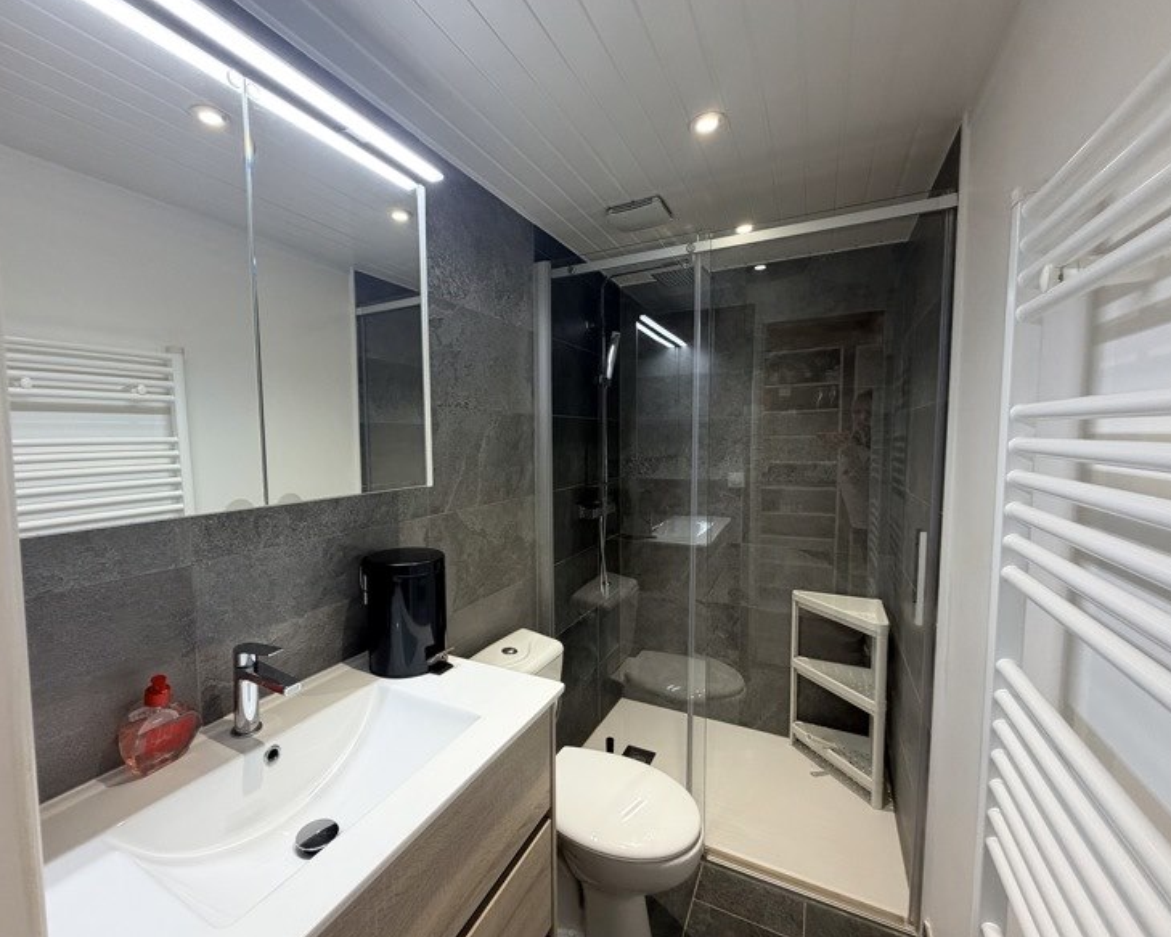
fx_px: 520
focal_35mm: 15
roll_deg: -0.1
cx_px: 540
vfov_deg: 84.0
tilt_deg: -4.0
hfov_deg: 96.6
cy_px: 474
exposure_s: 1/100
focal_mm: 2.22
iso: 200
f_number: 2.2
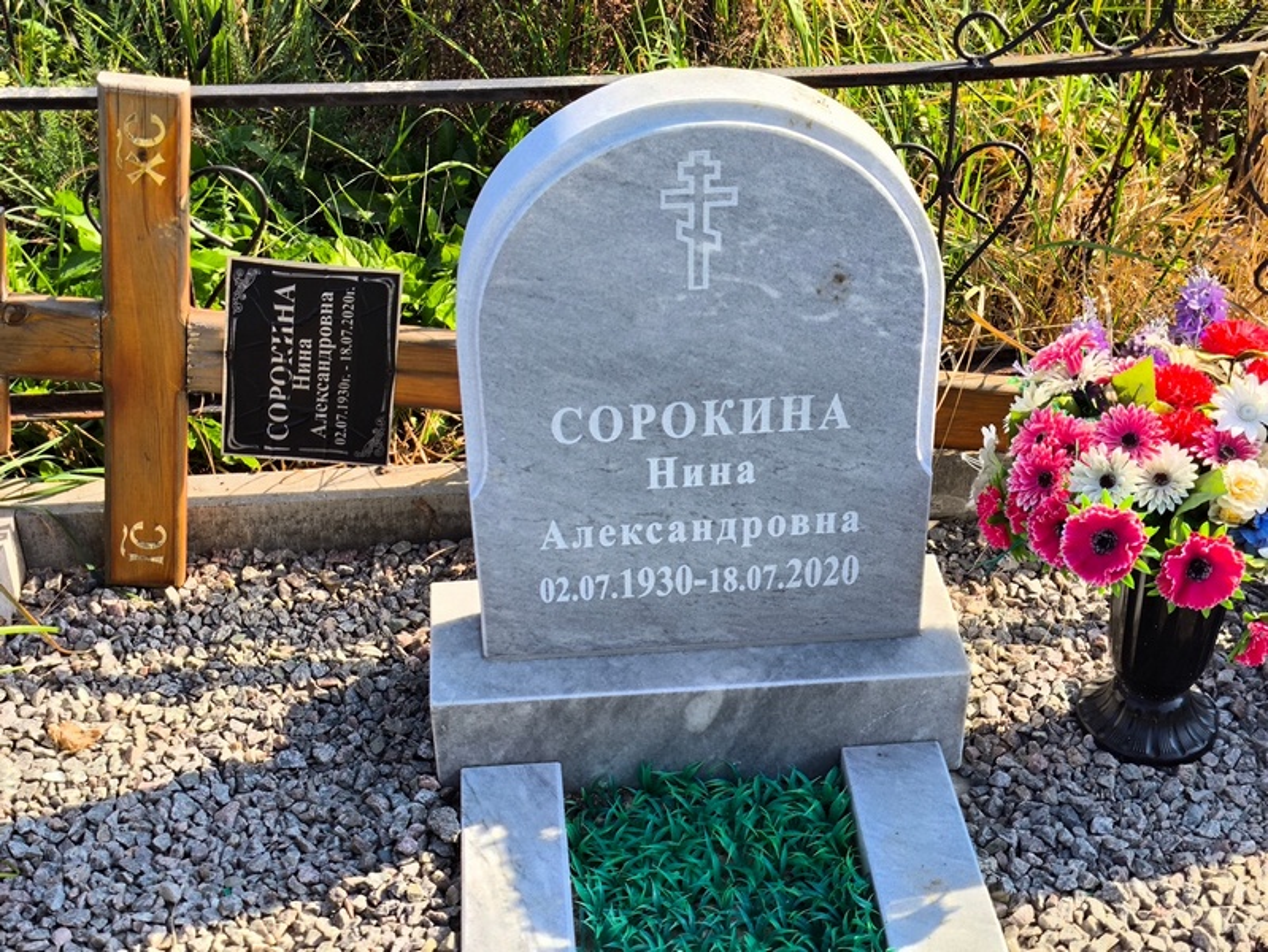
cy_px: 476
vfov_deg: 29.1
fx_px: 1832
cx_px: 634
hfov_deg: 38.2
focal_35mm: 50
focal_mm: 4.71
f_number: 1.7
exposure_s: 1/662
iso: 50
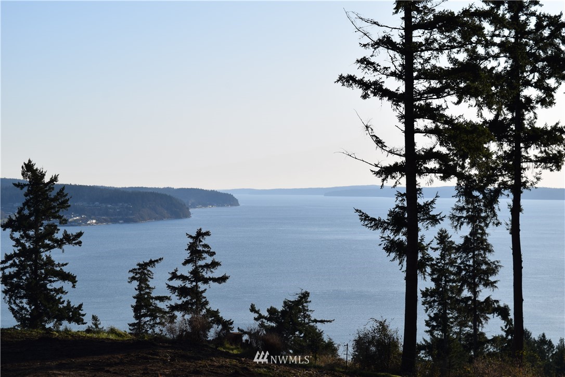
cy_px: 188
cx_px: 282
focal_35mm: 78
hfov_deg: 26.0
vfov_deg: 17.5
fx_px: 1224
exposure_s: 1/500
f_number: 11
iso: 200
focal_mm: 52
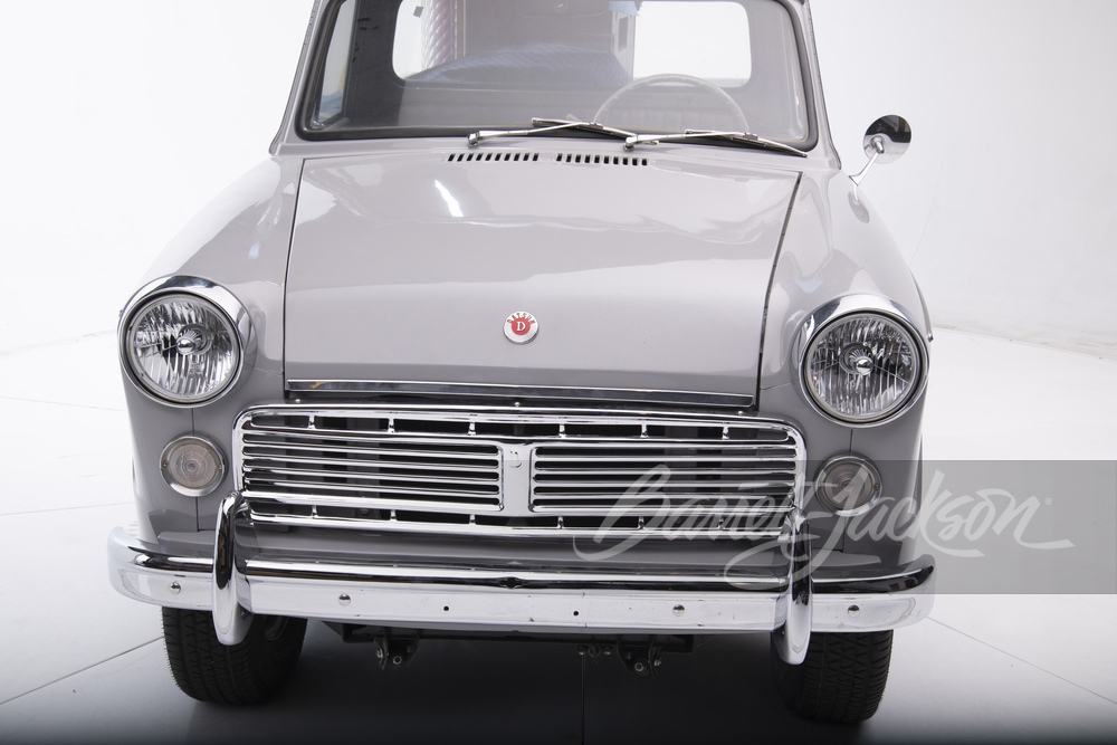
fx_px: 1489
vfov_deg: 28.1
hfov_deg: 41.1
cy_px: 372
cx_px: 558
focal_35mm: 48
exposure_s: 1/250
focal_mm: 48
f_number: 9
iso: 500
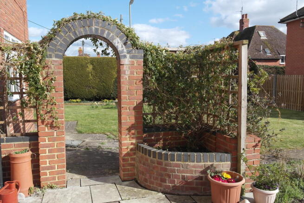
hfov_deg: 61.9
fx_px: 253
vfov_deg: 43.6
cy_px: 102
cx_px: 152
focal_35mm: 30
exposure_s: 1/180
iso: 100
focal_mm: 20
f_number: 6.3
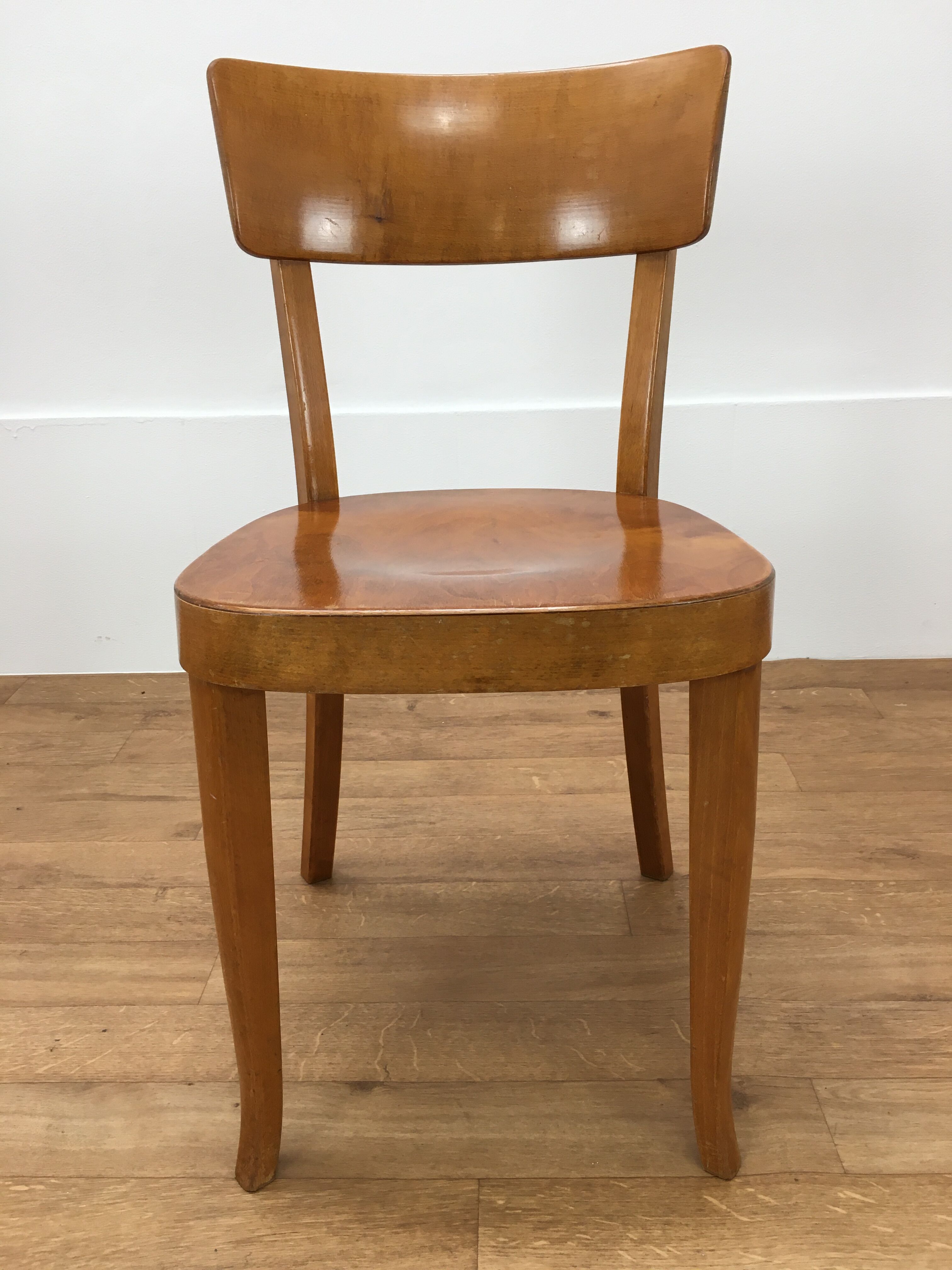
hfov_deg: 48.2
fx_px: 1063
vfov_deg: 61.7
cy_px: 635
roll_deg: +0.5
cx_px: 476
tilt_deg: -19.7
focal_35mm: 29
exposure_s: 1/33
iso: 32
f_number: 2.2
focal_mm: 4.15
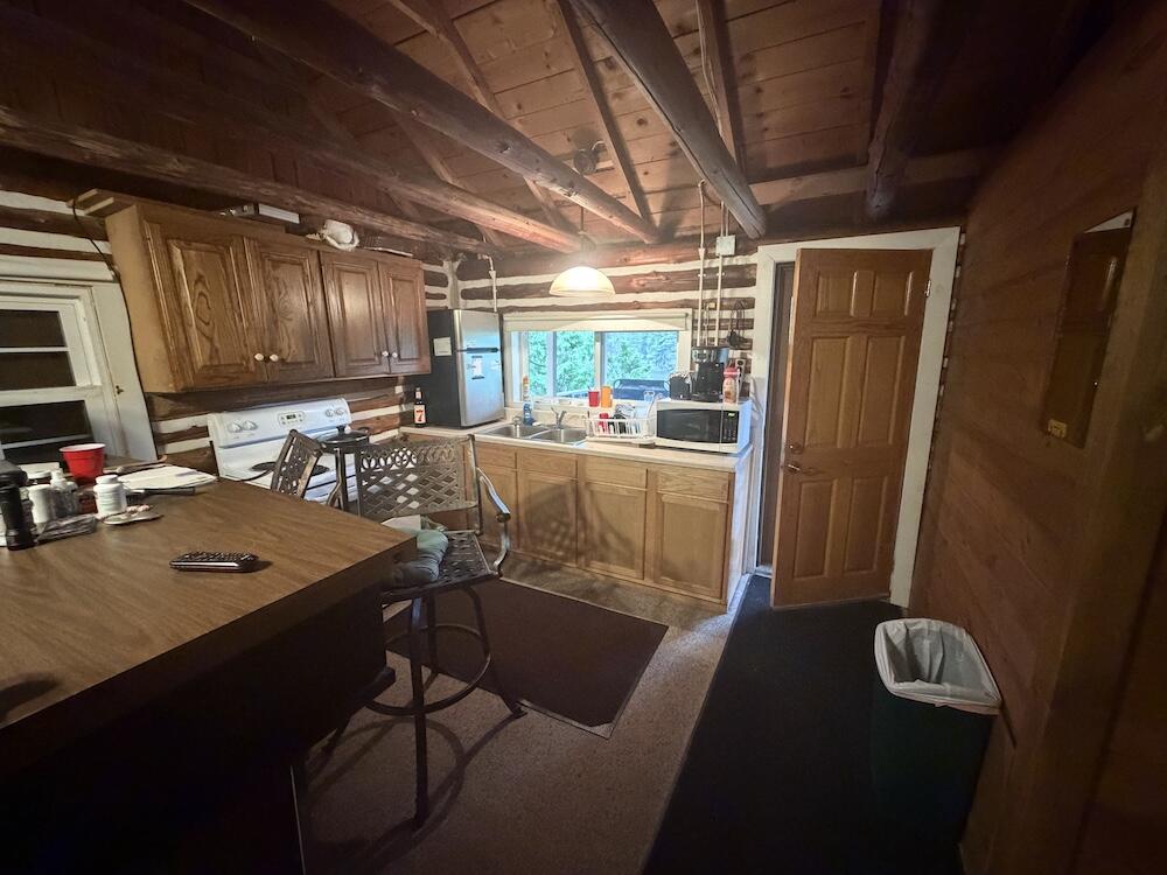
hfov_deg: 102.1
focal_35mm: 14
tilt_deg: -11.5
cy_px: 438
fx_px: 472
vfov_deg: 85.7
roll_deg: +0.2
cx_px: 584
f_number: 2.2
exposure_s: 1/40
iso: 1250
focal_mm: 2.22
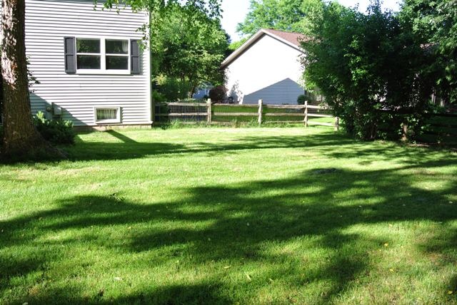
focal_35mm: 29
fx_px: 368
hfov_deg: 63.6
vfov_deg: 45.0
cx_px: 228
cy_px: 152
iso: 140
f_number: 4
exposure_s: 1/250
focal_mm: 11
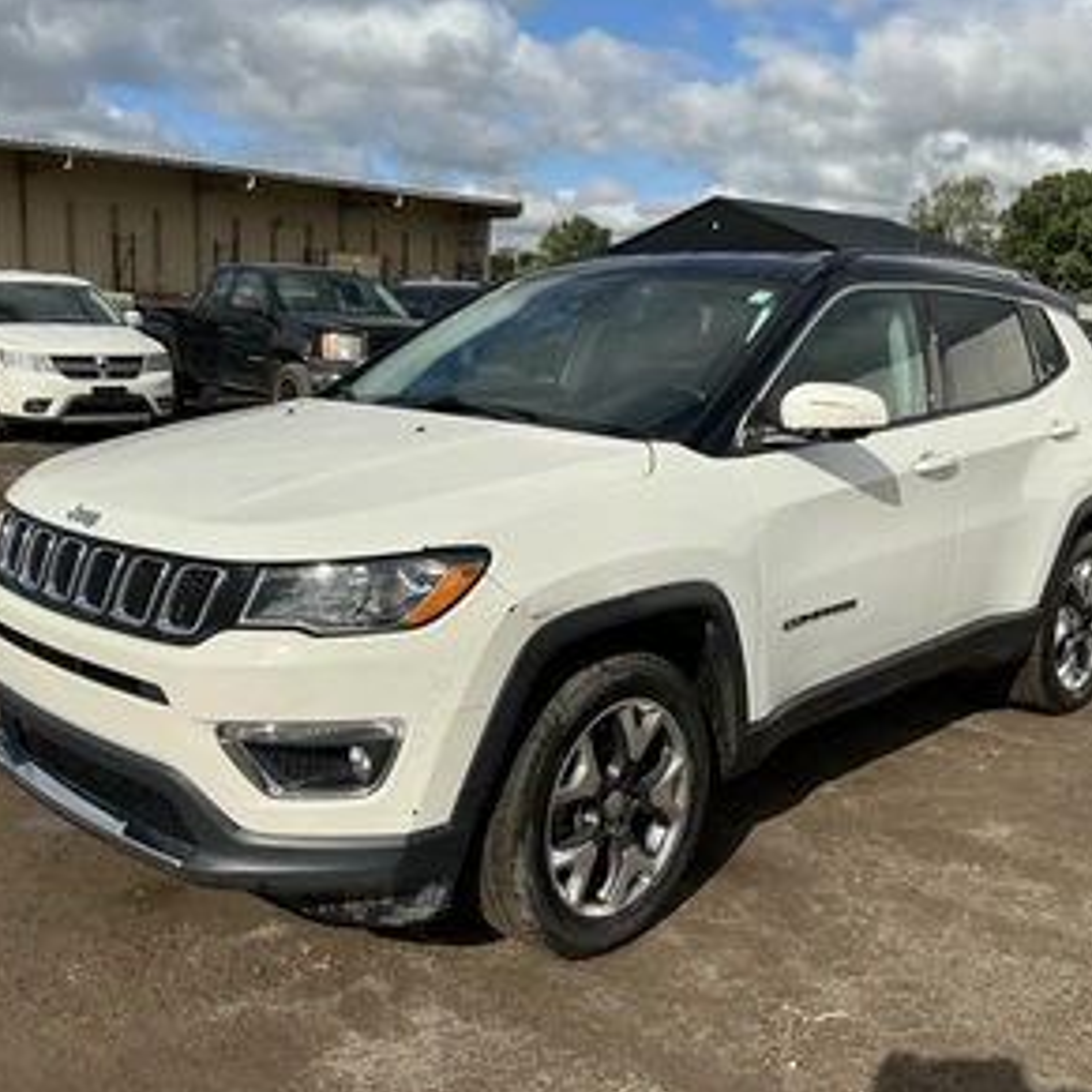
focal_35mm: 34
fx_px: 1213
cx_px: 548
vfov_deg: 48.4
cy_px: 555
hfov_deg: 48.5
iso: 25
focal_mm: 3
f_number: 1.8
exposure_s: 1/4405
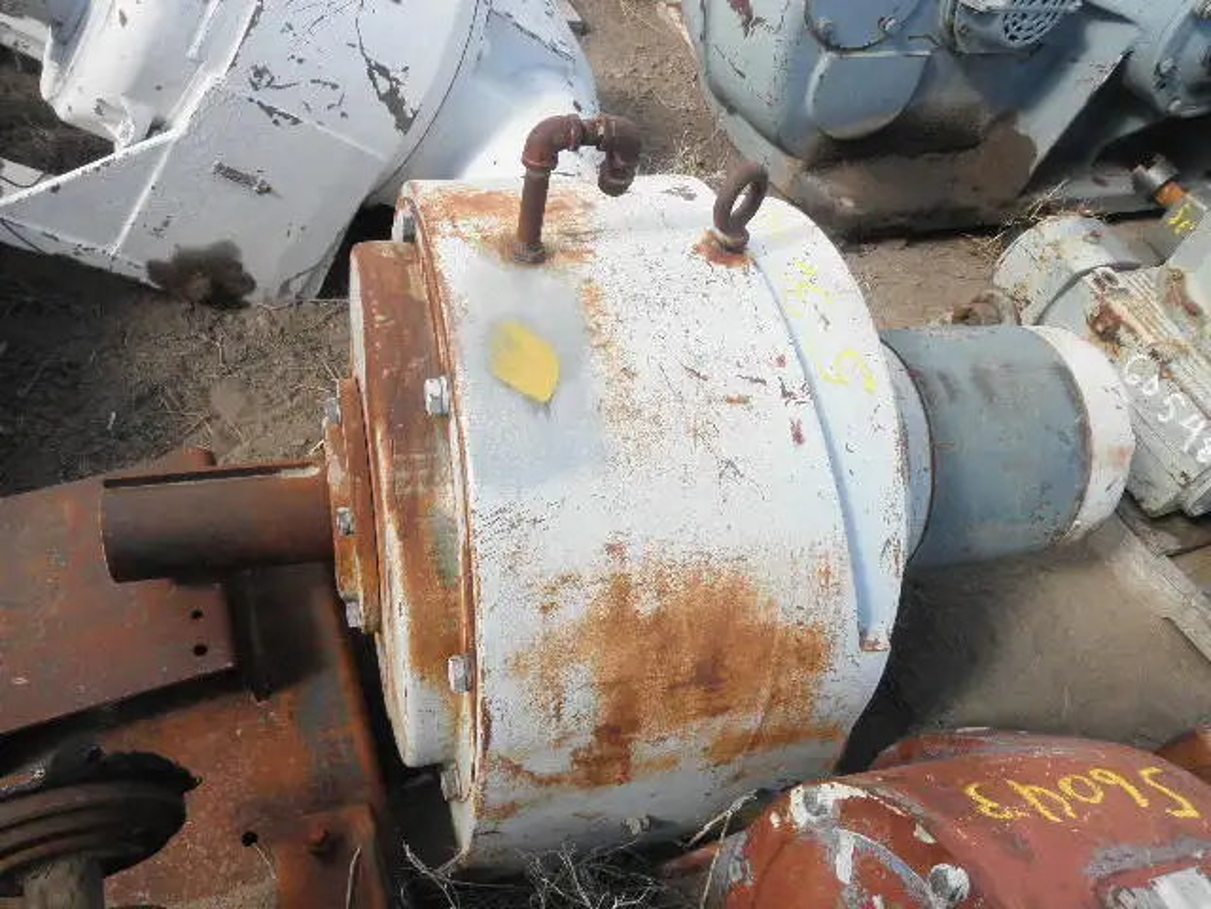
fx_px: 980
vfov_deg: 49.7
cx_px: 606
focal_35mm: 28
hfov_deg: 63.4
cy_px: 454
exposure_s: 1/320
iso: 64
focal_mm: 5
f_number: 3
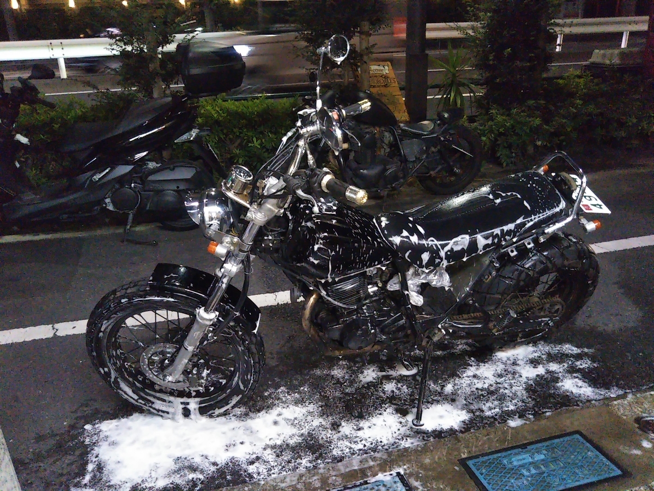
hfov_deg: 60.0
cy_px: 246
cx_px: 327
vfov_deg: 46.8
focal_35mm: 30
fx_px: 567
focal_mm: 4
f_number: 2.2
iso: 836
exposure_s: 1/23
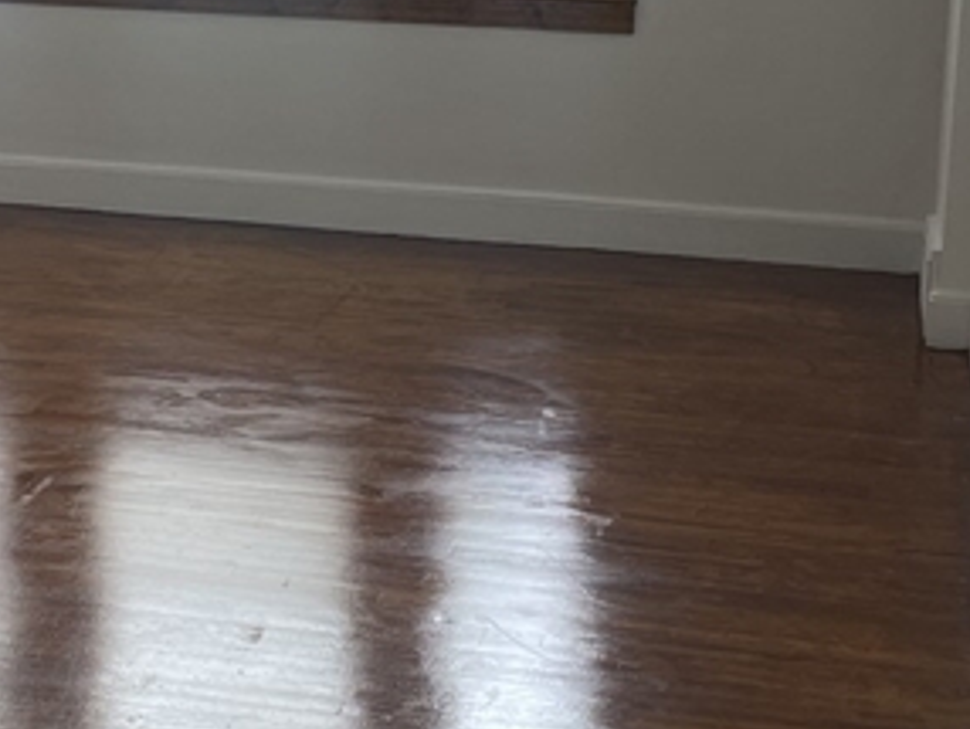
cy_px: 115
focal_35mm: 93
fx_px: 2608
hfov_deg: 20.6
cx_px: 75
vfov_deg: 15.8
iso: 50
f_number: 1.6
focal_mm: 4.2
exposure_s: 1/121
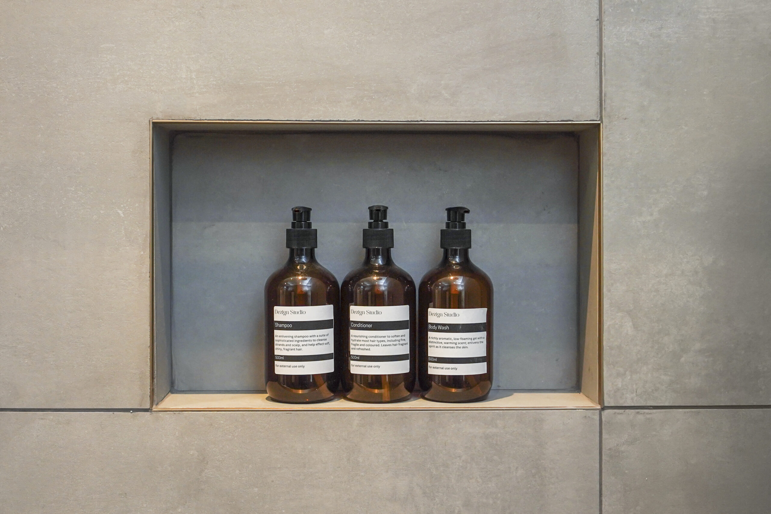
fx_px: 1114
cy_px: 257
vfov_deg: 26.0
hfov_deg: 38.2
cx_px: 386
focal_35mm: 52
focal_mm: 35
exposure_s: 1/125
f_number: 4.5
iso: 640
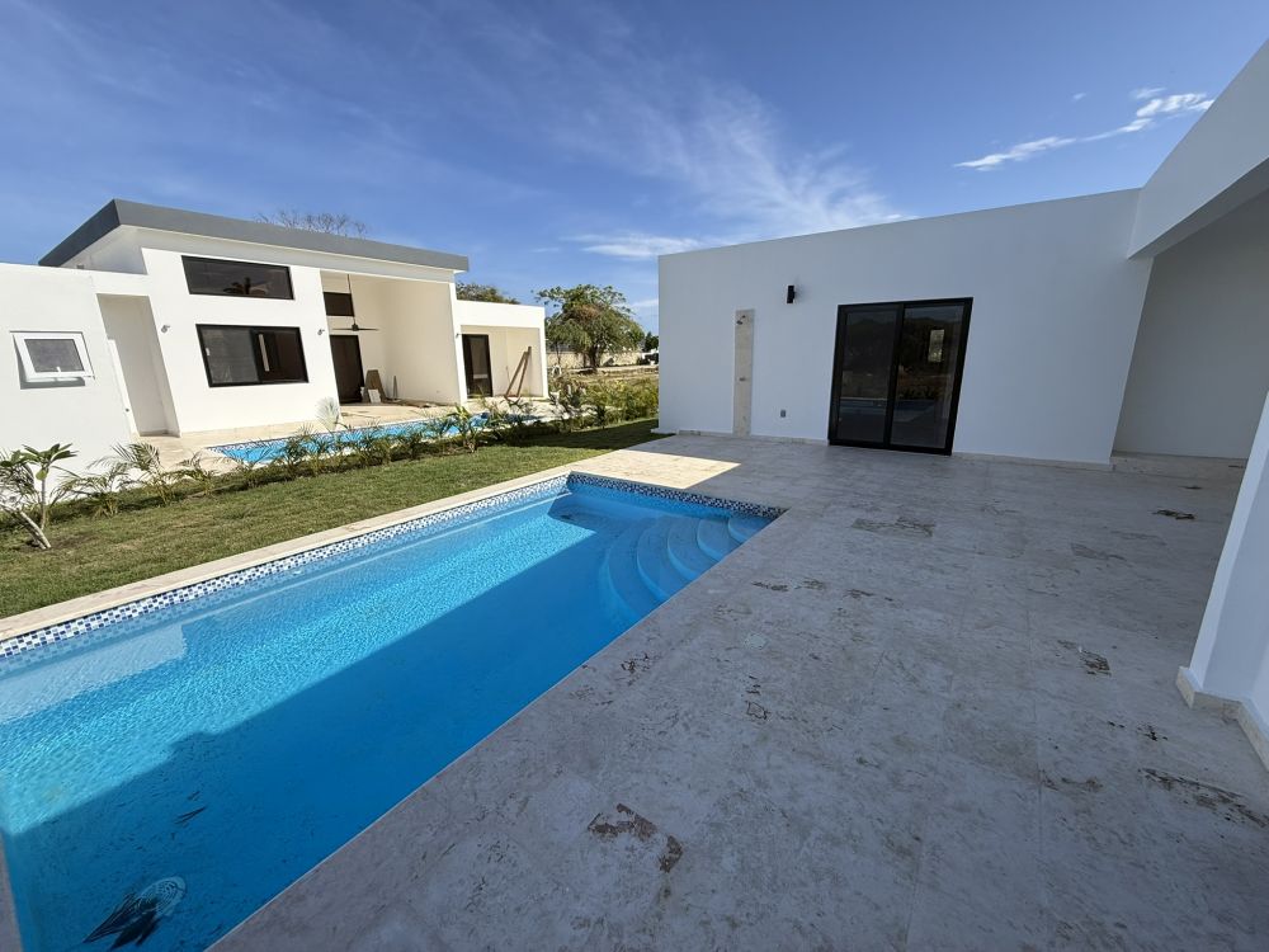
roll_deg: +0.5
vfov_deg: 85.7
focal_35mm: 14
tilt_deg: -12.0
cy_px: 476
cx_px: 634
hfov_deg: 102.1
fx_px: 513
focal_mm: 2.22
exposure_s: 1/2410
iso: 50
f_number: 2.2
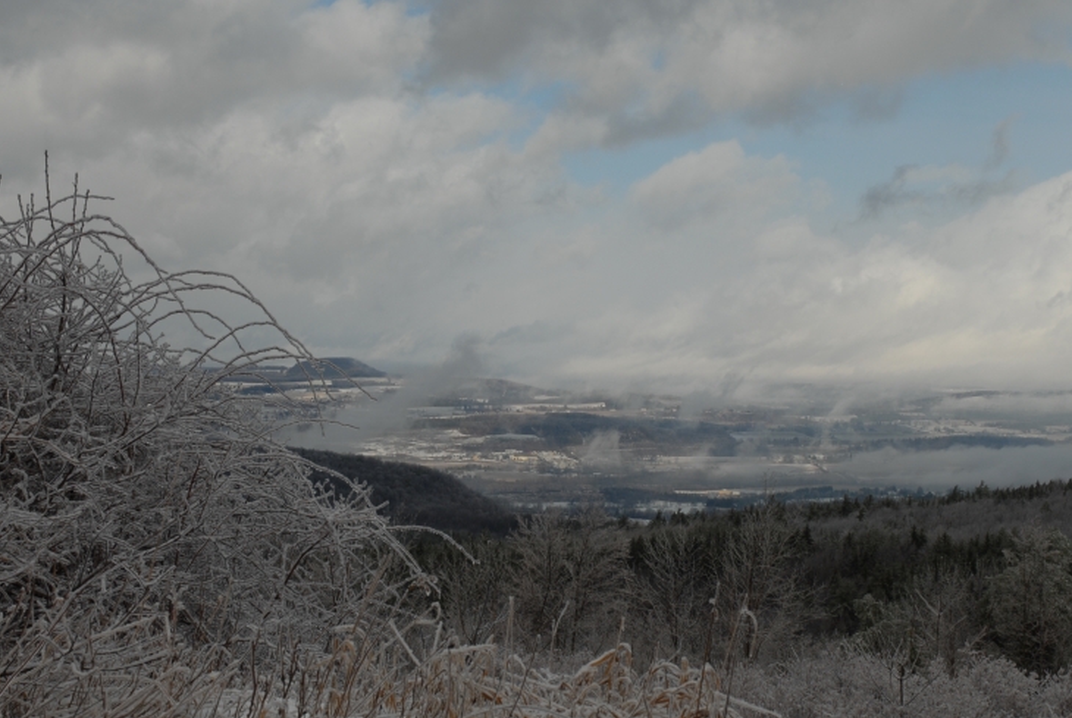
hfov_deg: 32.5
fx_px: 1839
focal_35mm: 62
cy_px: 426
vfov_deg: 22.1
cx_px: 599
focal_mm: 31
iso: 100
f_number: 10
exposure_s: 1/350
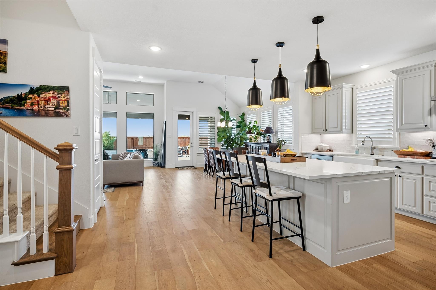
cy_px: 145
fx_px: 218
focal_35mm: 18
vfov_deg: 67.3
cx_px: 218
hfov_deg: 90.0
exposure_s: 1/5
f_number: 8
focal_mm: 18
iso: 320
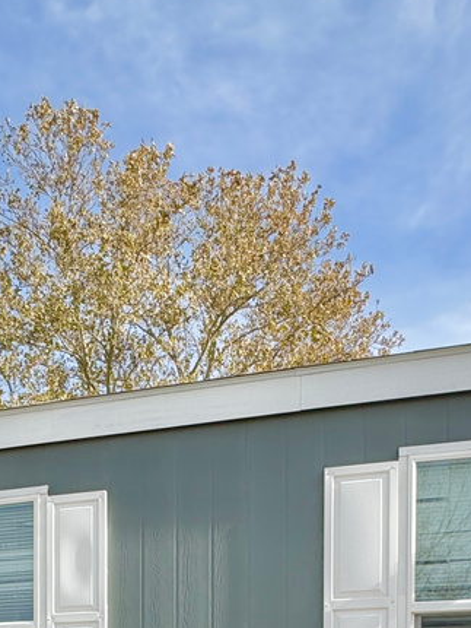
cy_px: 751
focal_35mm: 50
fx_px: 906
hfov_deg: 28.5
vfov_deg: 31.9
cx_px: 92
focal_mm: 2.22
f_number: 2.2
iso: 50
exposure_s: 1/944
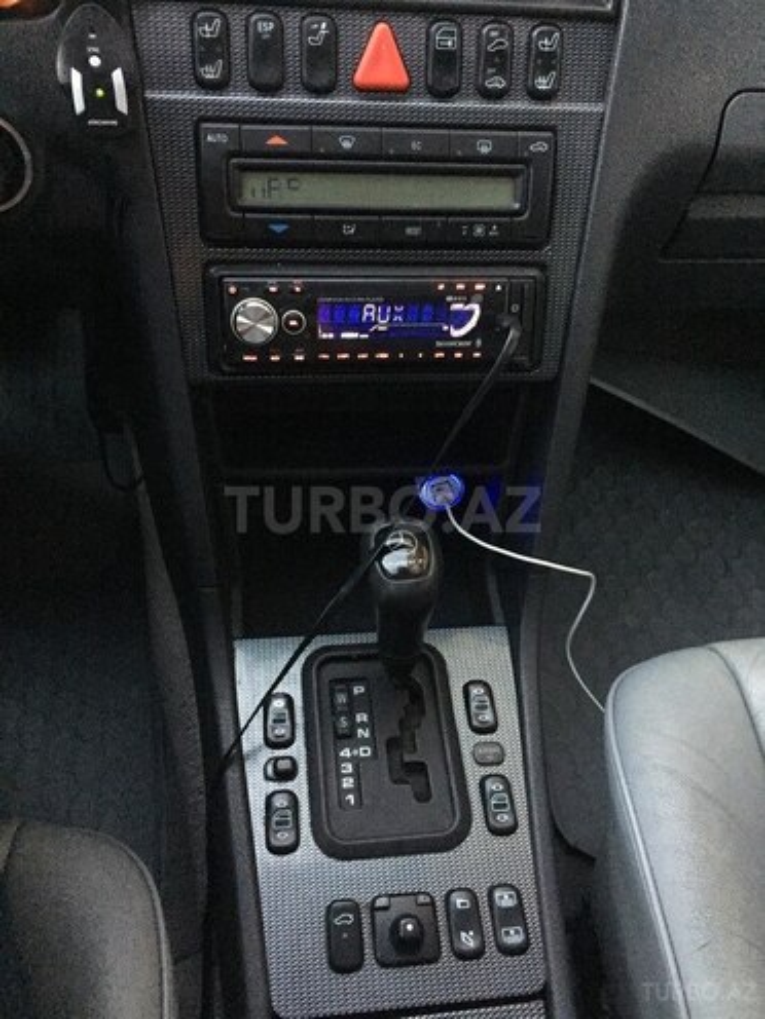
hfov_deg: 48.2
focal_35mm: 29
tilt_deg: -47.4
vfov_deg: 61.7
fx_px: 855
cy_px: 510
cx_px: 382
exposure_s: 1/17
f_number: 2.2
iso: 400
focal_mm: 4.15
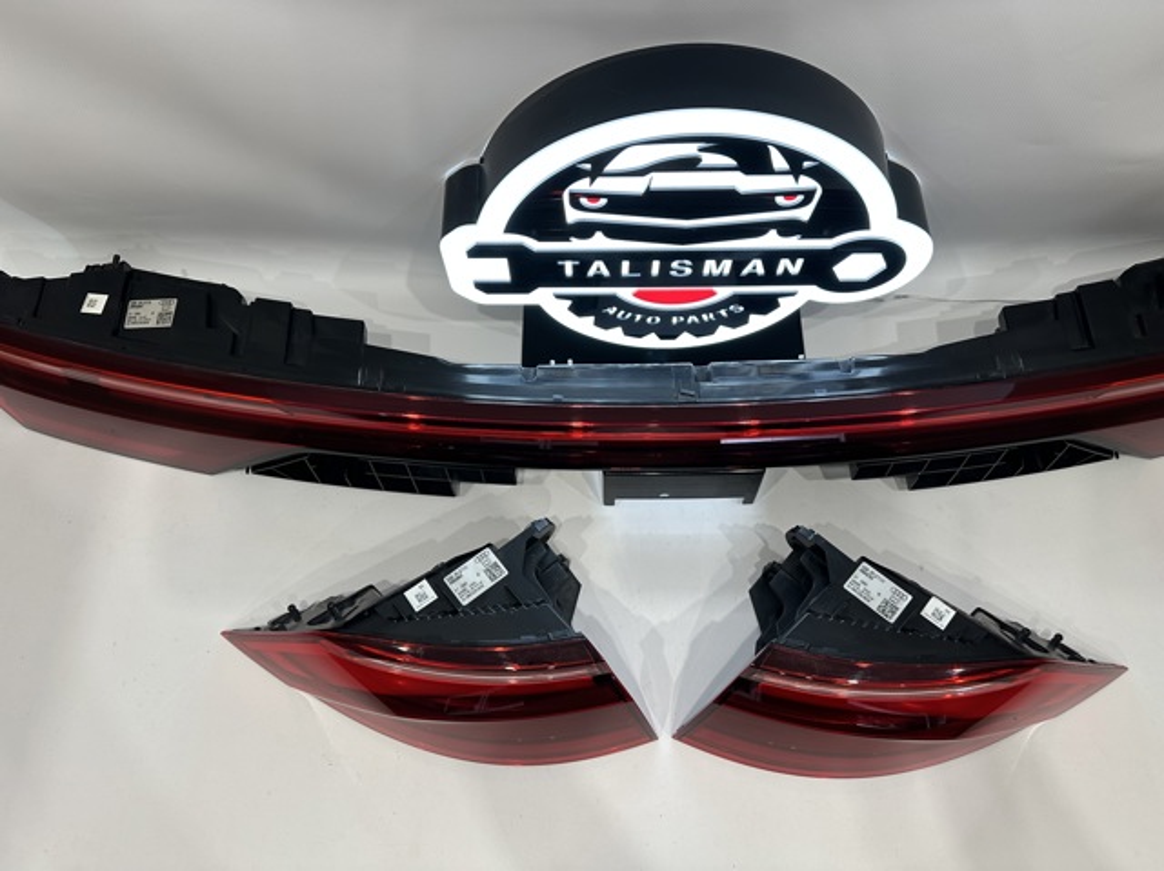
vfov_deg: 56.8
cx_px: 582
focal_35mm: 24
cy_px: 436
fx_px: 806
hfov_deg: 71.6
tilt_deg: -65.1
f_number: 1.78
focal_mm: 6.86
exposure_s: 1/100
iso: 125
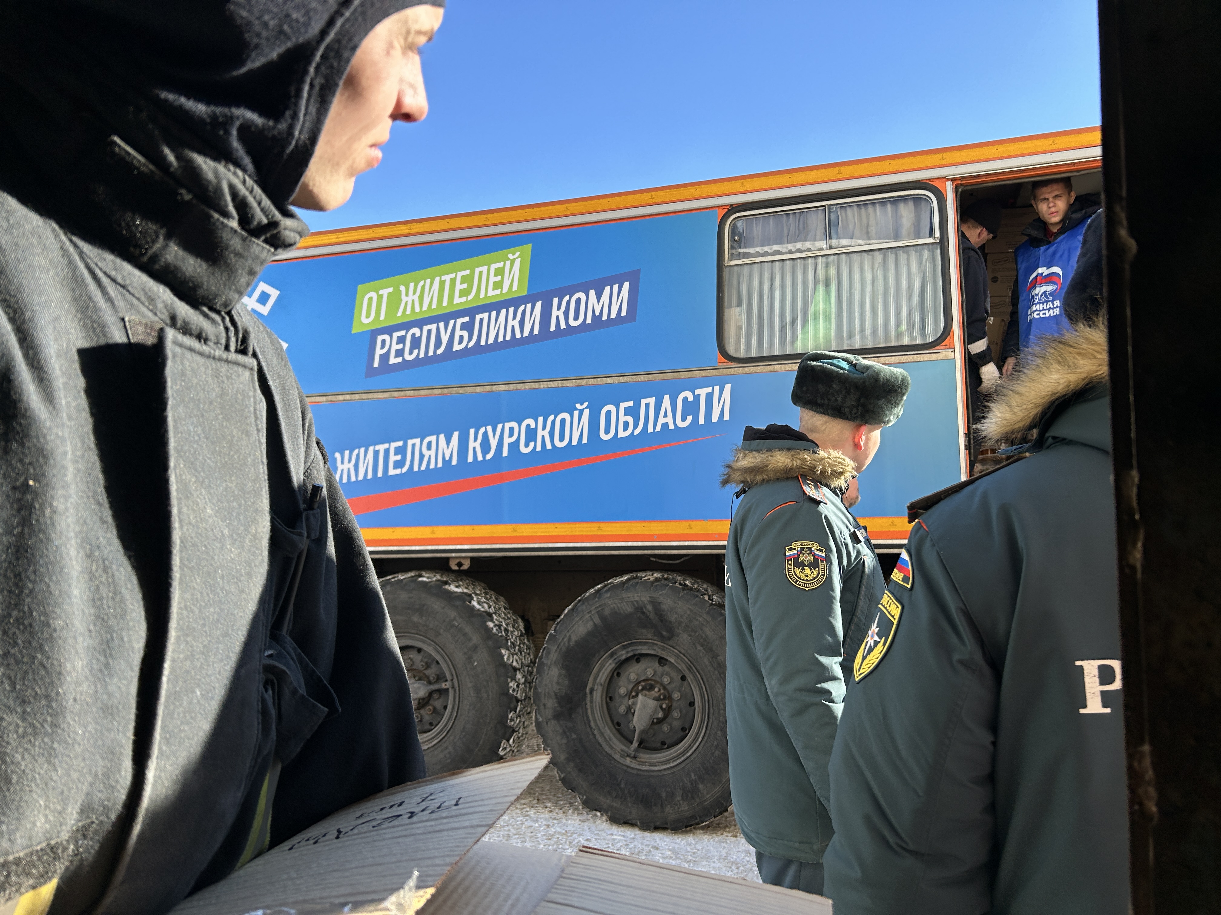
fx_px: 917
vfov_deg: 53.1
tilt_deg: +3.2
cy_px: 458
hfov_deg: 67.3
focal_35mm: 26
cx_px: 610
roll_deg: +1.6
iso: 50
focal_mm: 5.7
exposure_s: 1/2208
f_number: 1.5
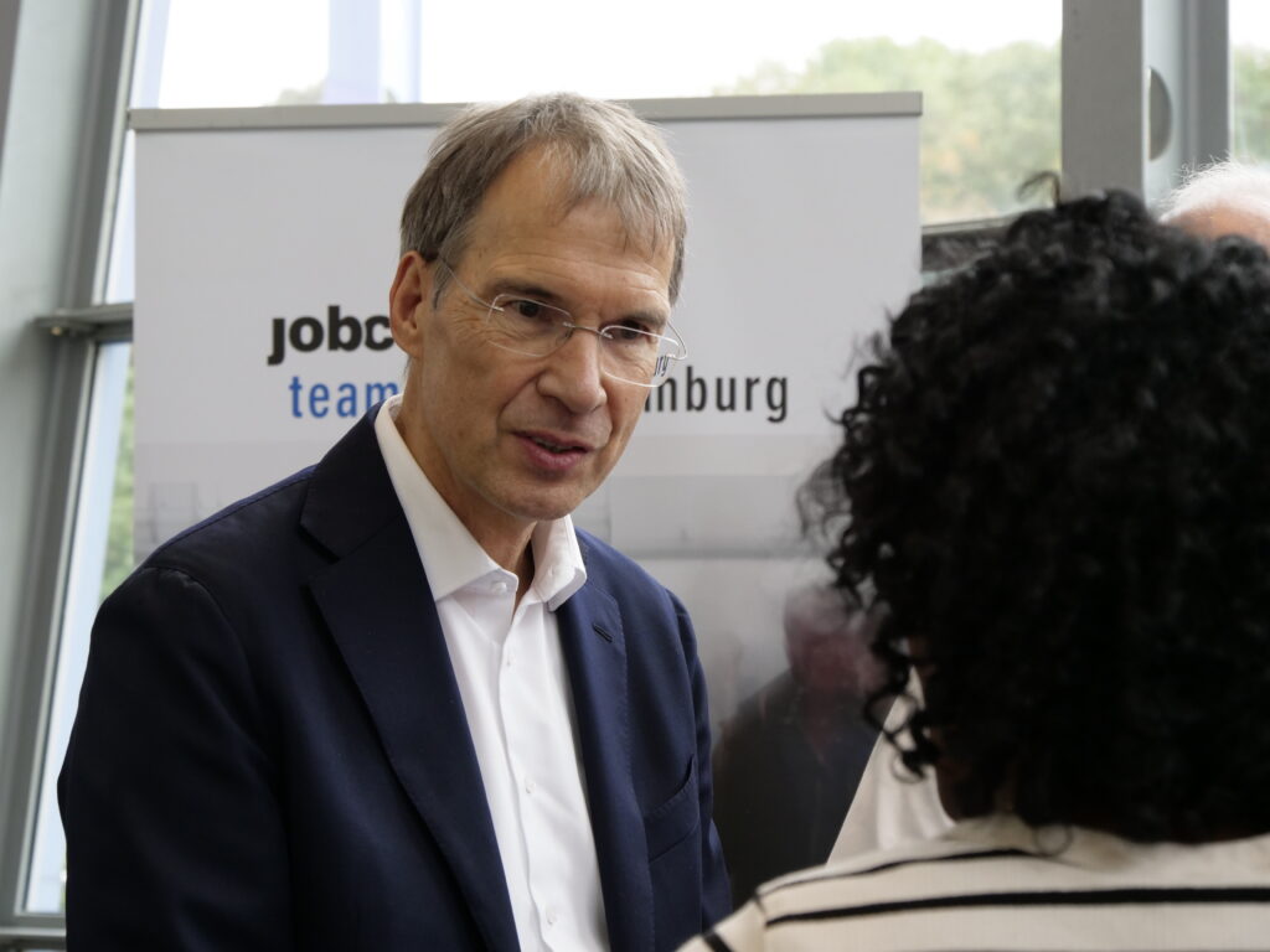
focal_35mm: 92
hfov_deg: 21.3
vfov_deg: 16.1
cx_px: 635
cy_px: 476
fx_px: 3375
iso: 800
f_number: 5.6
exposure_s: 1/50
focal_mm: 46
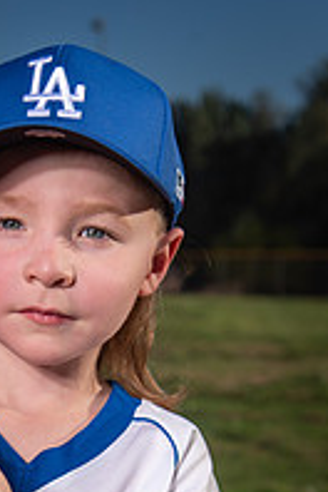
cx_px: 22
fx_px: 1708
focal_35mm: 125
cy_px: 532
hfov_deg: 10.9
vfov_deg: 16.0
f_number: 5.6
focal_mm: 55
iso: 100
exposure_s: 1/1250
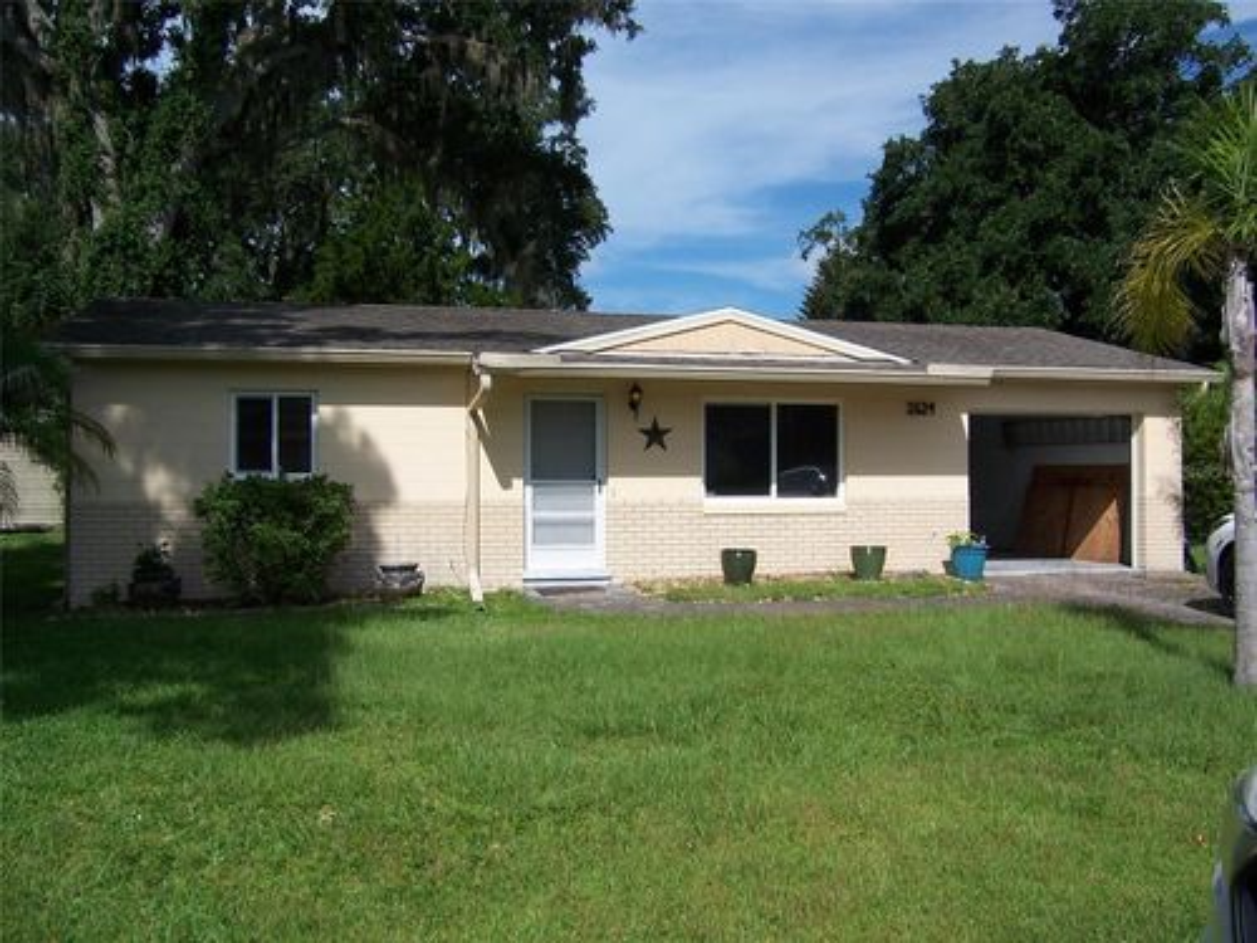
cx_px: 628
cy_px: 472
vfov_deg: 42.9
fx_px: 1198
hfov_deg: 55.4
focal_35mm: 33
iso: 80
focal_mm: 5.5
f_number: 4
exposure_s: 1/1000
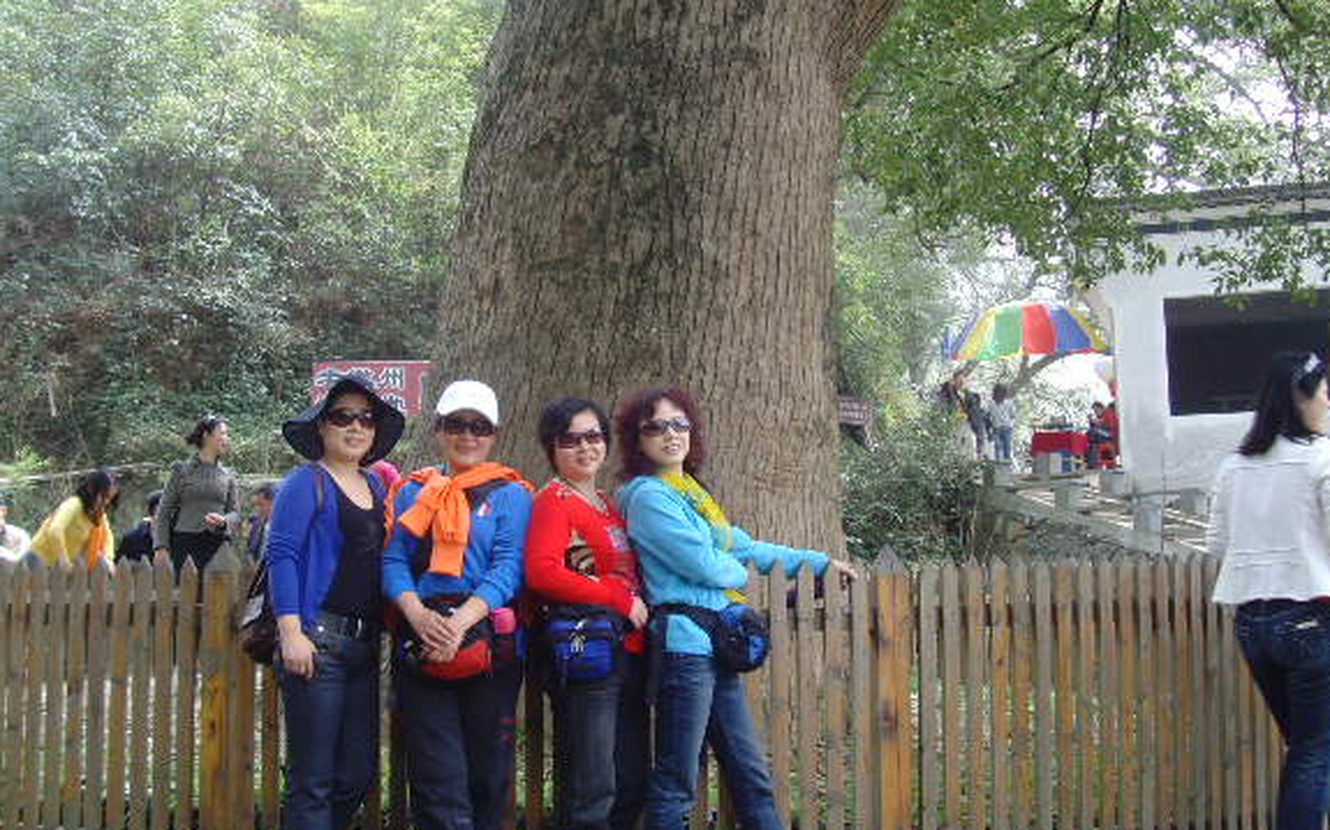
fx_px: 1667
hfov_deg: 43.5
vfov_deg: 28.0
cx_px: 606
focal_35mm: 46
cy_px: 400
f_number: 3.5
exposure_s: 1/60
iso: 100
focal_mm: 6.6
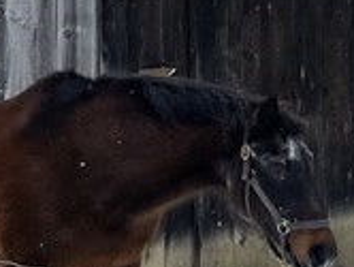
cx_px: 211
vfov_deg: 9.2
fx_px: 1639
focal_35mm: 160
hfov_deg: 12.3
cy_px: 9
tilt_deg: -1.6
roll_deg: -0.3
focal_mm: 5.1
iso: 32
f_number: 1.6
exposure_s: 1/1852
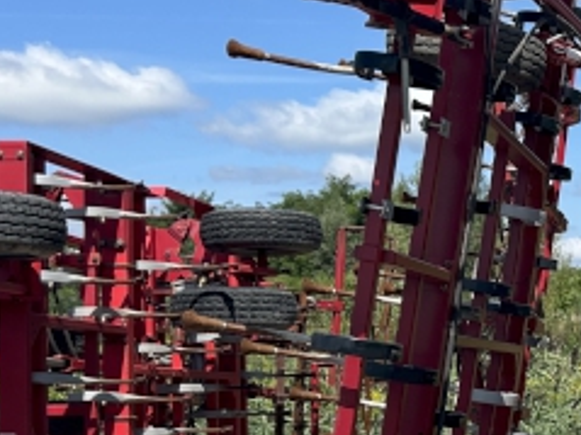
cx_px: 749
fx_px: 1459
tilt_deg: -2.2
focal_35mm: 87
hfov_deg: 20.6
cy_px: 418
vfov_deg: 16.7
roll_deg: +2.3
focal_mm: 5.7
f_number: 1.5
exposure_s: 1/4444
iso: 50
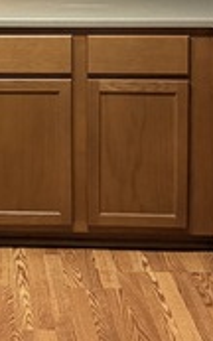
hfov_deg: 13.4
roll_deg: +1.5
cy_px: -35
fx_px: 874
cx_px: -65
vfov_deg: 21.0
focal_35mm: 94
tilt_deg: -5.7
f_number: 1.78
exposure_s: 1/60
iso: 640
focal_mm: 6.76
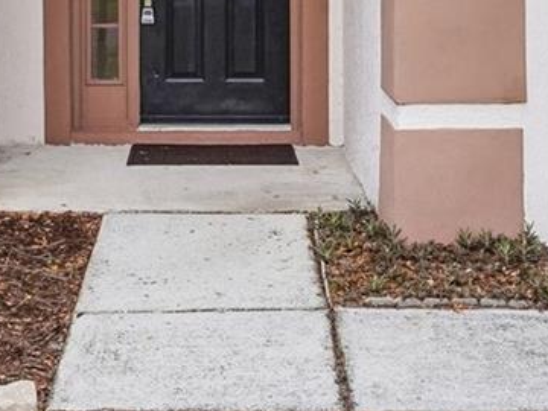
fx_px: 1488
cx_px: 175
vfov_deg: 15.1
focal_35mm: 94
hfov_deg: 20.8
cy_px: -102
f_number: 18
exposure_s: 1/30
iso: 320
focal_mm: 22
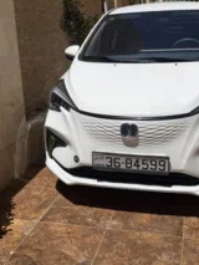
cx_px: 103
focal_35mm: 45
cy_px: 126
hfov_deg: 32.2
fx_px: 345
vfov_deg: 42.0
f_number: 1.78
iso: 80
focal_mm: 6.76
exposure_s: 1/10309
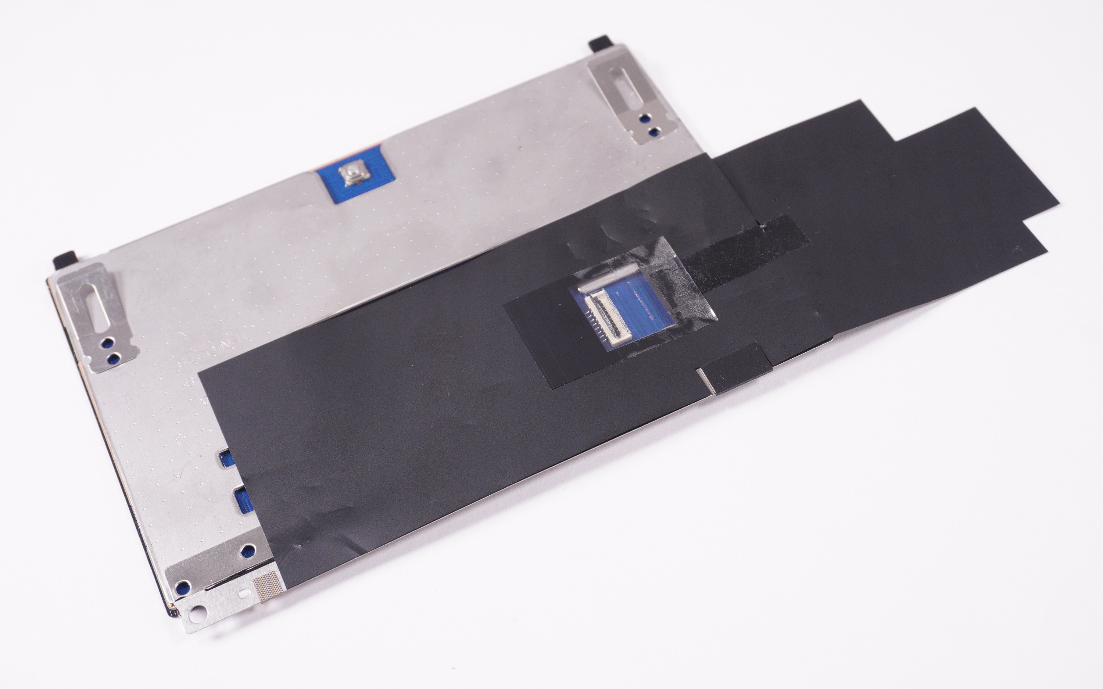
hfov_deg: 41.1
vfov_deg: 26.3
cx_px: 552
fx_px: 1473
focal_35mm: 49
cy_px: 333
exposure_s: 1/200
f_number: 8
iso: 640
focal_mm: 32
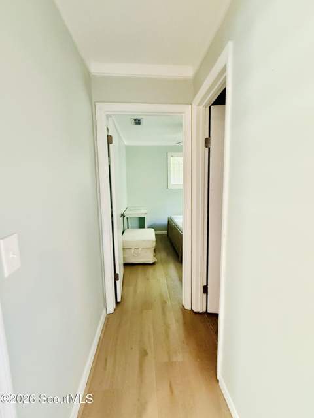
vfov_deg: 102.1
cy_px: 209
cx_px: 157
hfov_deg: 85.7
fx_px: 169
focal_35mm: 14
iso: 800
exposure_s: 1/60
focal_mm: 2.22
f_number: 2.2
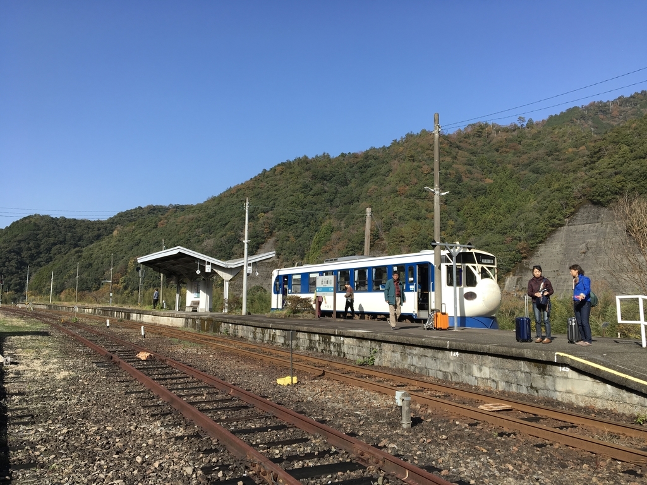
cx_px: 324
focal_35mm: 29
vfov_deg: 48.2
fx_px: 542
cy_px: 242
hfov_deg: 61.7
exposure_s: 1/1221
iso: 25
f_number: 2.2
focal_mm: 4.15
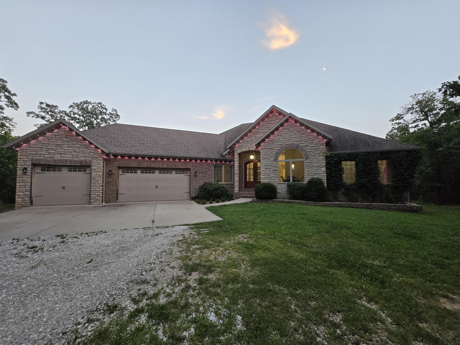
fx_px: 173
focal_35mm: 13
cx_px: 230
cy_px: 172
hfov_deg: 106.2
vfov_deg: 89.9
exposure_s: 1/60
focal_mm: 1.7
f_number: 2.2
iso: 100
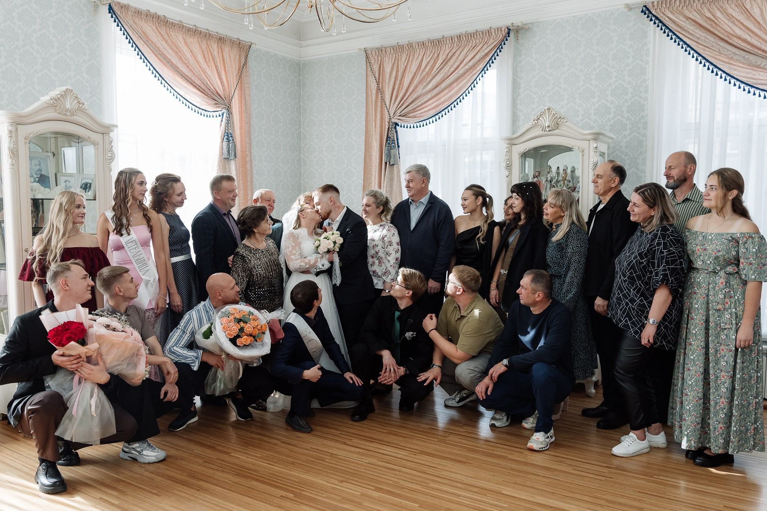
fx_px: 639
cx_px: 364
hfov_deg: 61.9
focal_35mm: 30
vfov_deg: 43.6
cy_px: 259
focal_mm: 28
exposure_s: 1/160
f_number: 3.5
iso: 400
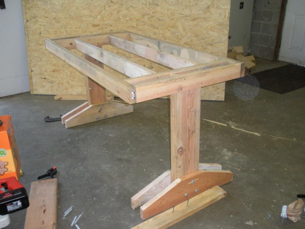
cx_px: 152
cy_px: 114
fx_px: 317
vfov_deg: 39.7
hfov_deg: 51.4
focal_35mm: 36
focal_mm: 6.3
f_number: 3.5
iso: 269
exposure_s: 1/30
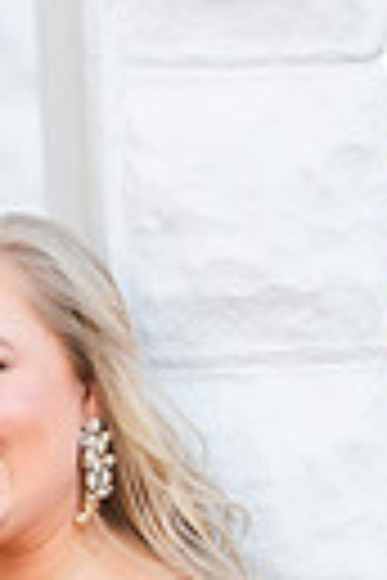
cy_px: 706
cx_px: -135
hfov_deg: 5.2
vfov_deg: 7.8
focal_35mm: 262
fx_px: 4224
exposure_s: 1/250
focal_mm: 75
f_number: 3.2
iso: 200
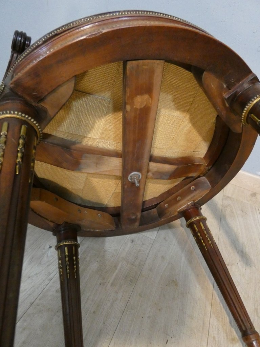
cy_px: 174
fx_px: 200
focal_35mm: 20
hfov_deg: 66.0
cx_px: 130
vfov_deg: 81.7
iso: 1000
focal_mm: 3.6
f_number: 2.8
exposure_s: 1/125
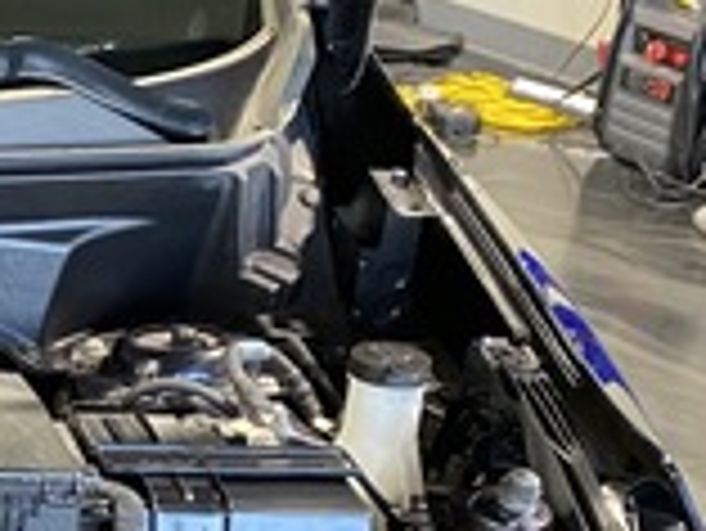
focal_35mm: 122
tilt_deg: -19.0
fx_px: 2490
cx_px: -609
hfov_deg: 14.1
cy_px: 266
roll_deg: +0.2
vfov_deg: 12.2
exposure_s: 1/60
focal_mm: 4.25
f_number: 1.8
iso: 320
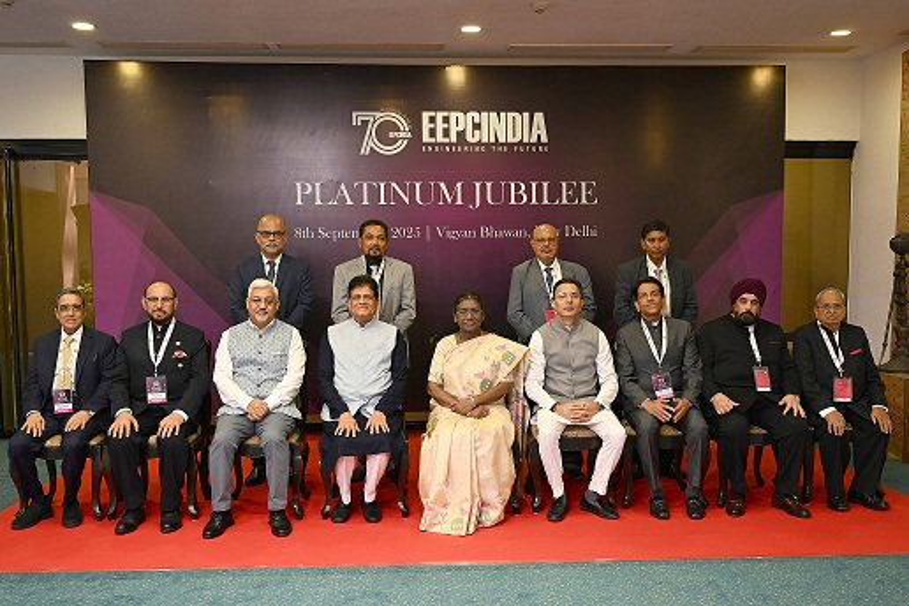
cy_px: 303
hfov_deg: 61.1
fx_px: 770
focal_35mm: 30
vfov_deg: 43.0
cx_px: 454
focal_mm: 30.5
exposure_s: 1/125
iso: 1600
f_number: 3.2
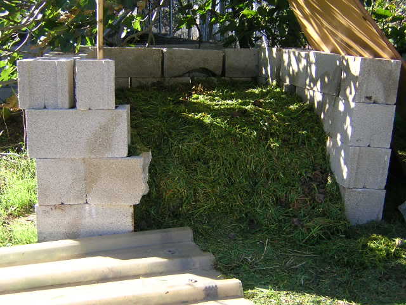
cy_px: 152
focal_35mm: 47
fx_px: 551
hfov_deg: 40.4
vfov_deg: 30.9
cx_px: 203
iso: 100
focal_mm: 6.1
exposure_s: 1/219
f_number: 2.9
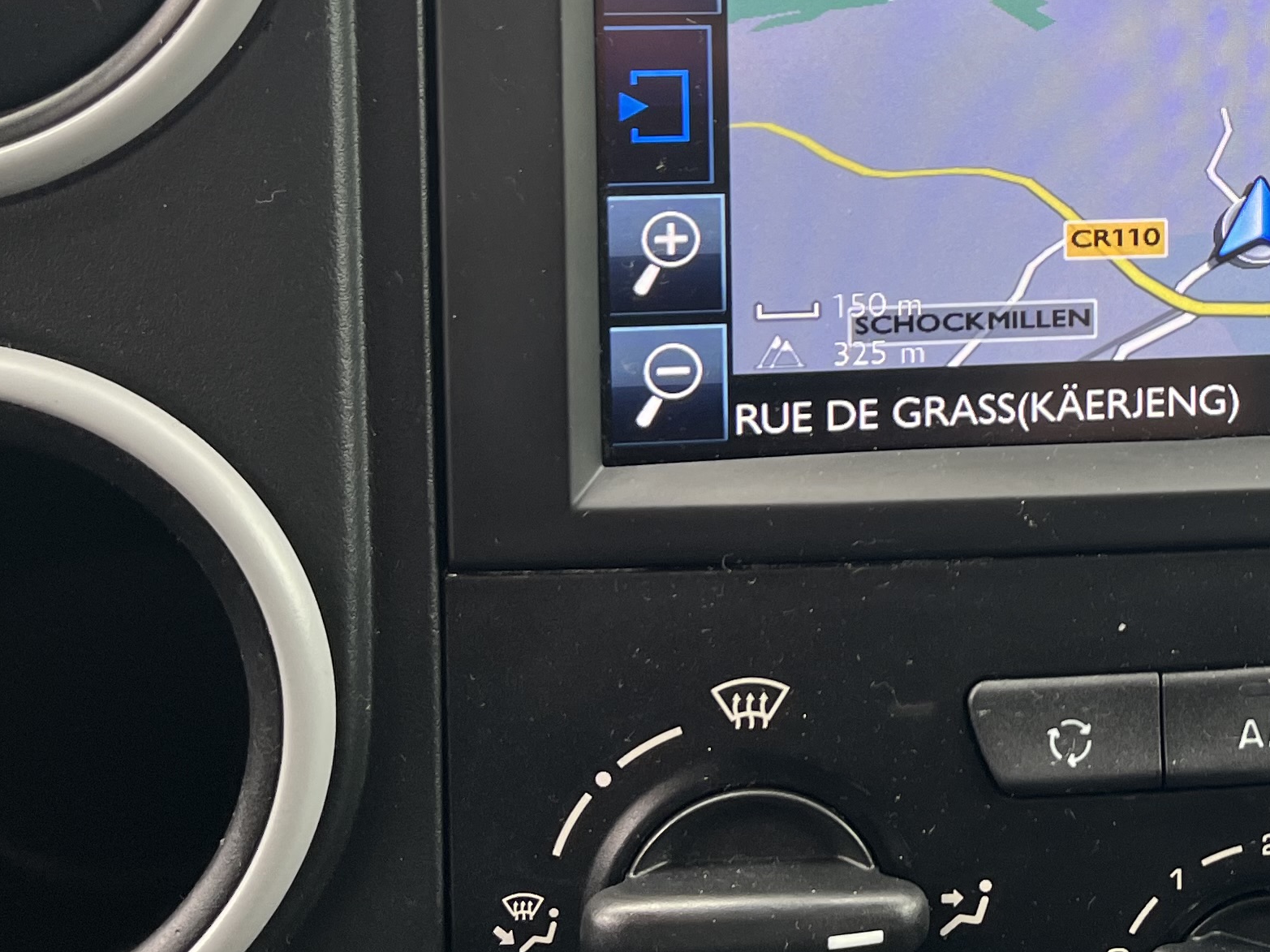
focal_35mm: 67
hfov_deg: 27.4
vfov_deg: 21.3
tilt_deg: -14.8
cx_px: 1253
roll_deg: -2.9
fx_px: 2458
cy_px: 44
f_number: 1.6
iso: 40
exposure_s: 1/122
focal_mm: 5.1
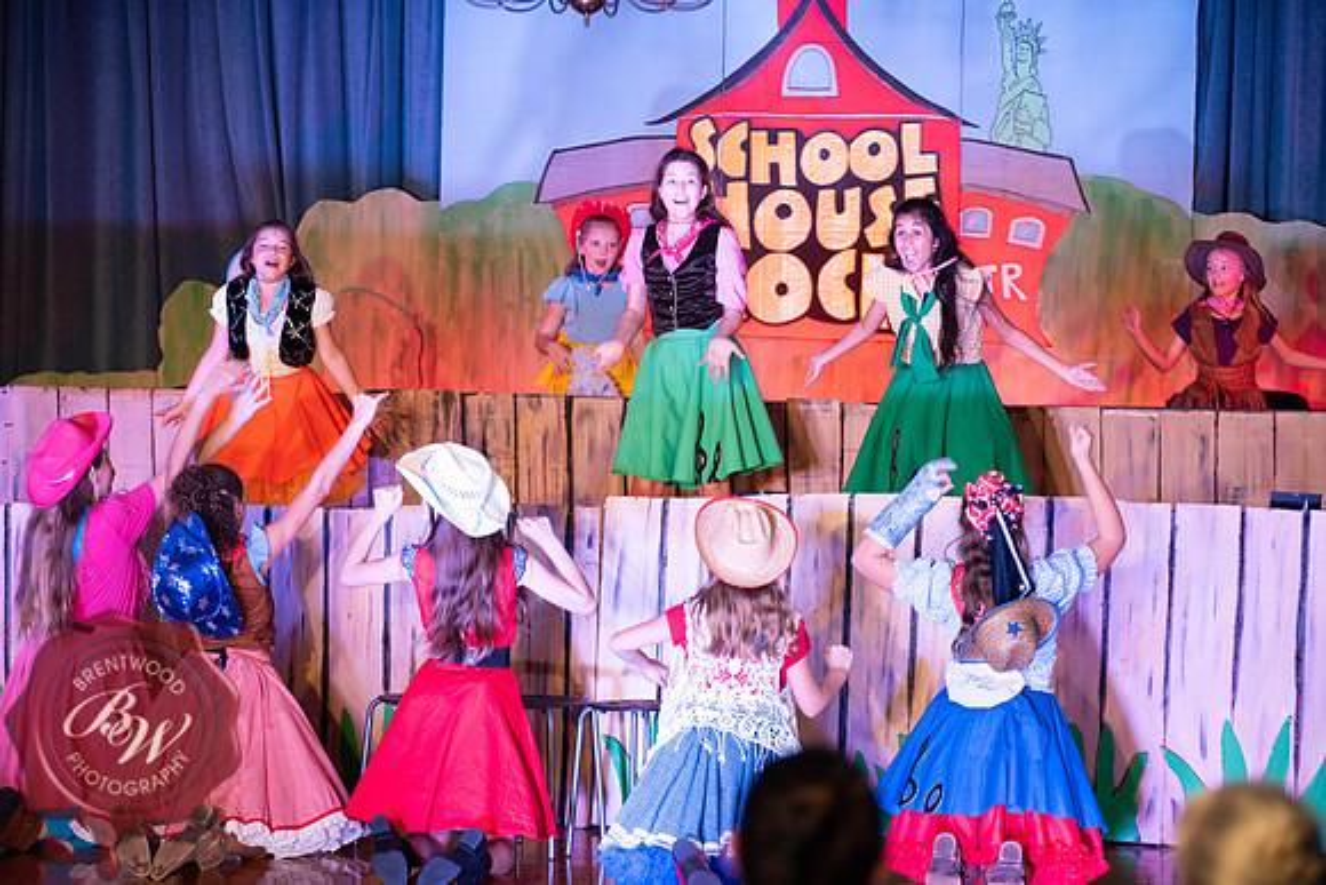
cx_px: 663
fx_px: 4789
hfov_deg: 15.8
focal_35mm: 130
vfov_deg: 10.6
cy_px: 442
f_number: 2.8
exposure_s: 1/160
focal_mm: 130
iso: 800
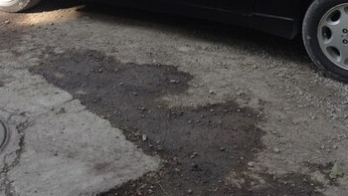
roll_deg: -0.7
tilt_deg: -11.5
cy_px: -35
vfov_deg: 16.1
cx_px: 199
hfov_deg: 29.3
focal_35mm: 72
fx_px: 664
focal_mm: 4.28
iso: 50
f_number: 2.4
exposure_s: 1/153
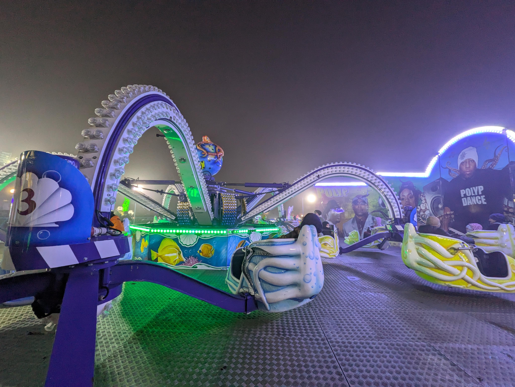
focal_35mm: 14
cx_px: 258
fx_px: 208
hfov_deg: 102.0
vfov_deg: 85.7
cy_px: 194
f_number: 2.2
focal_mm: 1.83
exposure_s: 1/100
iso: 285
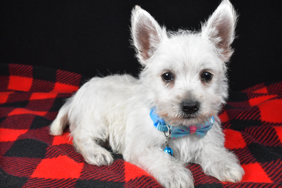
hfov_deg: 46.4
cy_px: 94
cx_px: 141
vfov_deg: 31.9
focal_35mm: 42
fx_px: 329
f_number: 11
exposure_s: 1/400
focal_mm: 28
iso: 3200
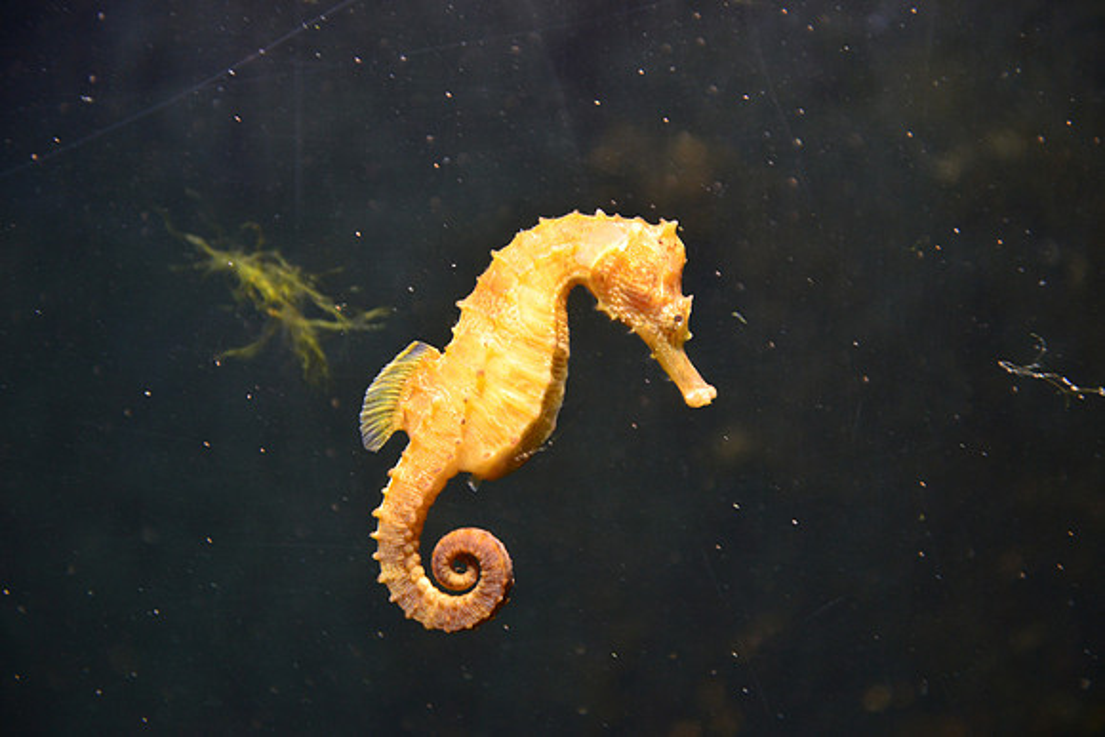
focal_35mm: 85
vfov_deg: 16.1
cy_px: 368
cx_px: 552
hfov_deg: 23.9
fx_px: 2610
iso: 1600
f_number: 4.5
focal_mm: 85
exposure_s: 1/80
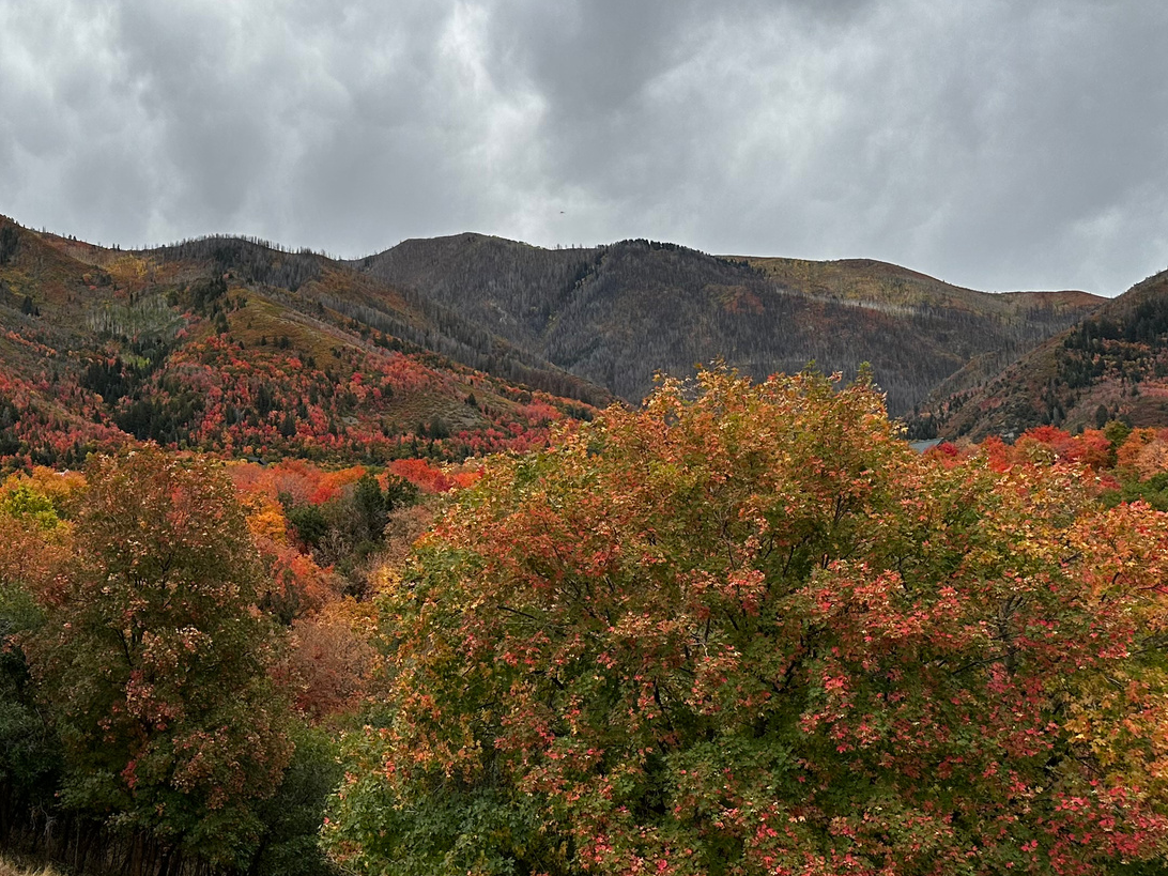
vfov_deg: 32.1
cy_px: 356
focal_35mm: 45
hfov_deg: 40.7
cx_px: 268
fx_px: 1518
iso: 80
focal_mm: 6.86
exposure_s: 1/2882
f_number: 1.78
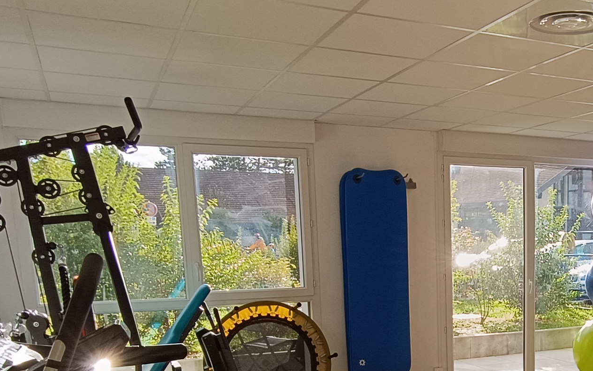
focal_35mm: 44
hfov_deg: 42.8
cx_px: 489
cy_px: 369
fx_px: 711
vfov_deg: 27.6
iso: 50
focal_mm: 1.66
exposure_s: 1/153
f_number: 2.2
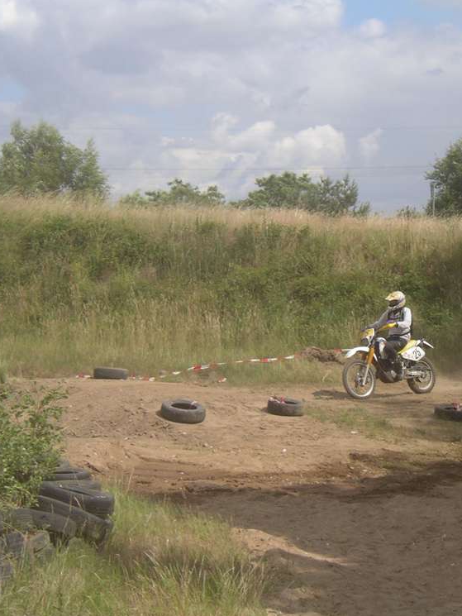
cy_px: 308
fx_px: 1672
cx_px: 258
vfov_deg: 20.9
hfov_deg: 15.7
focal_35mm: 94
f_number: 8.4
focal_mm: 10.8
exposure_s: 1/125
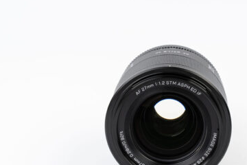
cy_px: 106
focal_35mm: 180
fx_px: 1235
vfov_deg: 7.6
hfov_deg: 11.4
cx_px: 170
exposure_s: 1/100
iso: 100
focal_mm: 108
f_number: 20
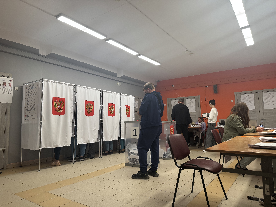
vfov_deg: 56.8
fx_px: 191
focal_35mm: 24
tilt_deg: +4.8
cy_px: 104
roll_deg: +1.4
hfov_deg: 71.6
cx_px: 138
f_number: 1.78
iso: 160
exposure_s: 1/100
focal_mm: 6.76
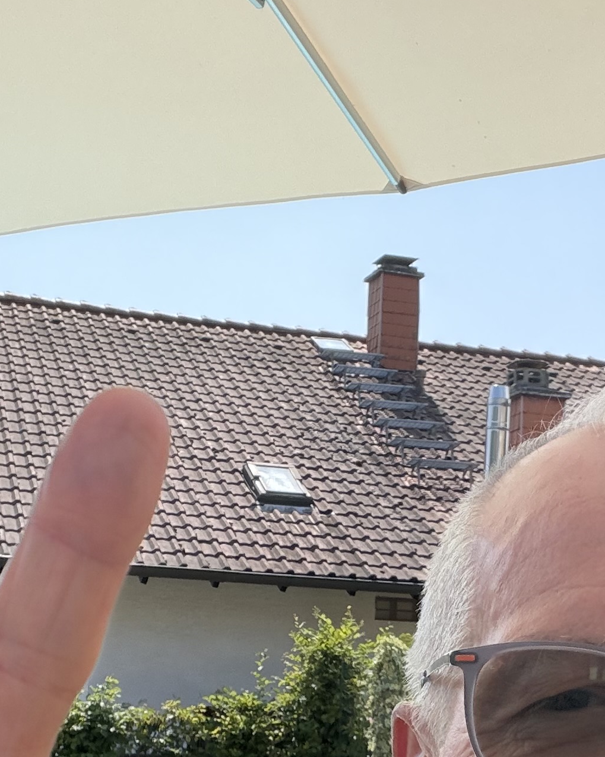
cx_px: 334
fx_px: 1589
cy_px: 519
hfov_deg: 21.5
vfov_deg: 26.6
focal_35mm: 71
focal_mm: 2.71
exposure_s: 1/678
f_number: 1.9
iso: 40
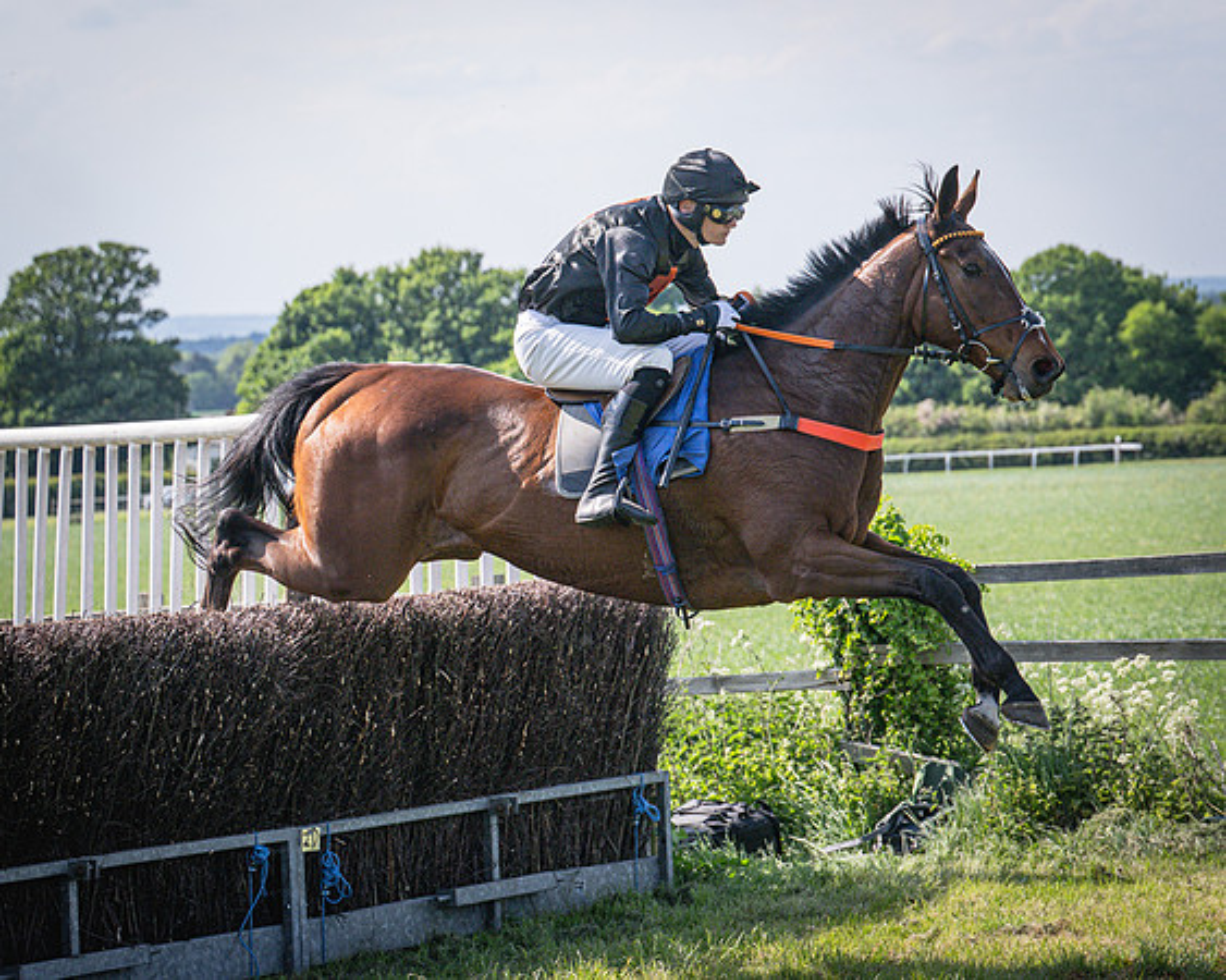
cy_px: 468
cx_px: 772
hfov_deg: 14.9
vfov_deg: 12.0
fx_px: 4672
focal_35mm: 129
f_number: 4
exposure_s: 1/3200
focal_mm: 70
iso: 400
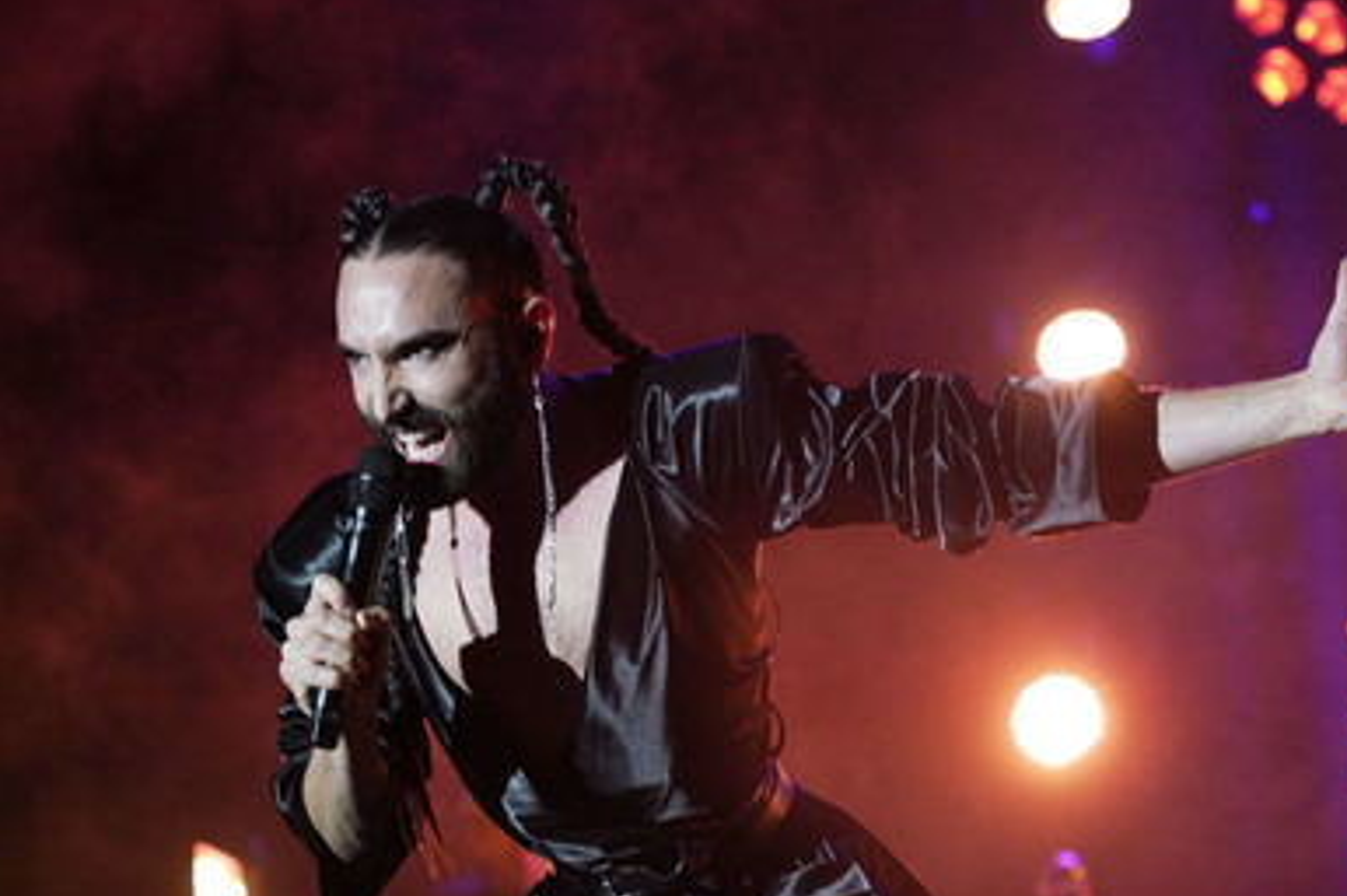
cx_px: 785
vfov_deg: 11.8
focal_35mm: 116
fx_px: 4337
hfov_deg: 17.6
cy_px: 486
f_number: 4.5
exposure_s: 1/250
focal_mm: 99
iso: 2000
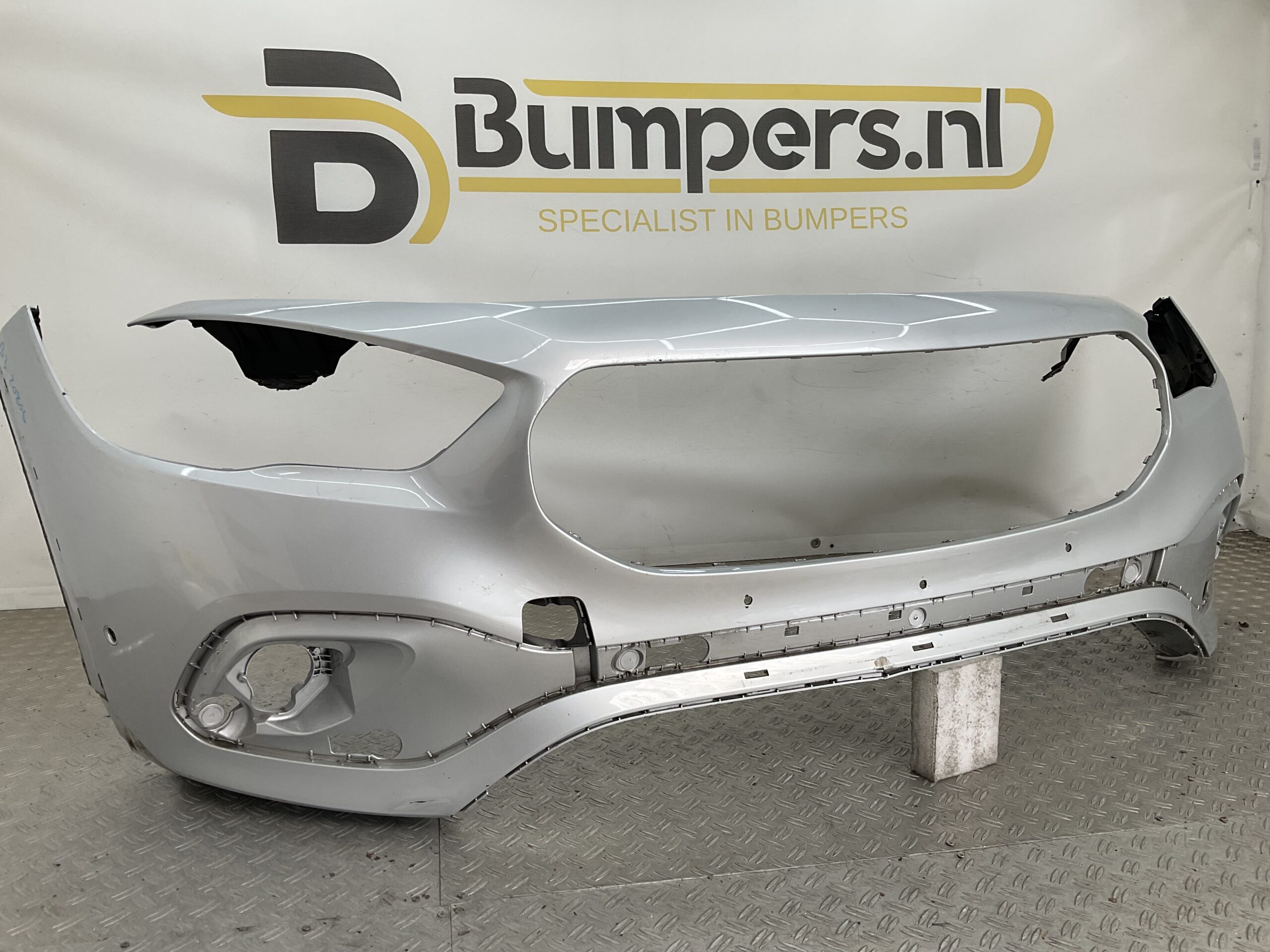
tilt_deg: -11.8
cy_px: 476
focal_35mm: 29
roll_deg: -0.5
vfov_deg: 48.2
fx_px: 1064
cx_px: 635
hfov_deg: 61.7
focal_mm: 3
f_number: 1.8
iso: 16
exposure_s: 1/268
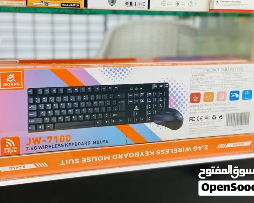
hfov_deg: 34.2
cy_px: 103
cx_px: 134
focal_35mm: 55
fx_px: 413
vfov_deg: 27.6
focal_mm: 6
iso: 100
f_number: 2
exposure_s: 1/100
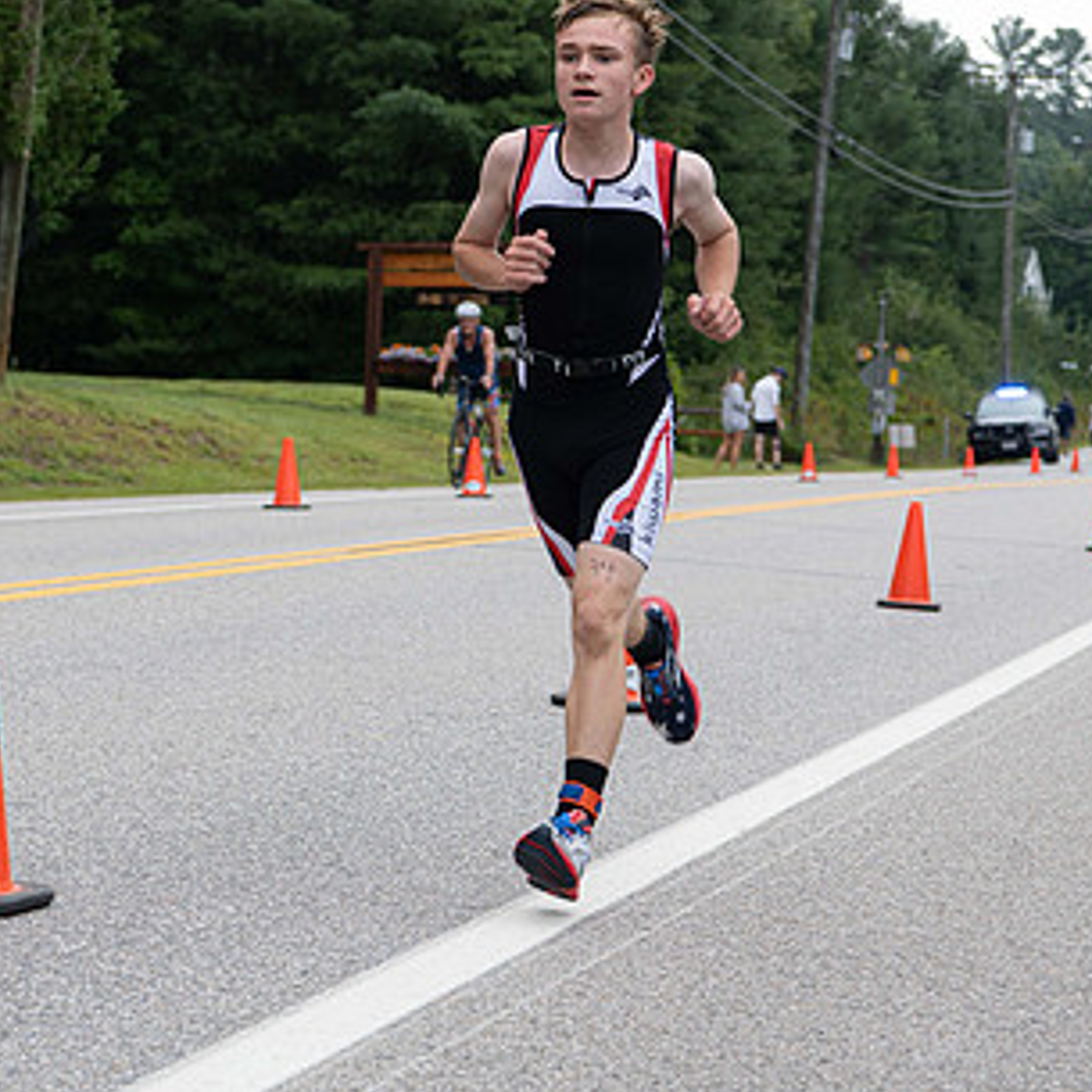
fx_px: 4033
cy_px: 435
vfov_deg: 15.4
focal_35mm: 113
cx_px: 462
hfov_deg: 15.4
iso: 200
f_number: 5.6
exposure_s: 1/250
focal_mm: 70
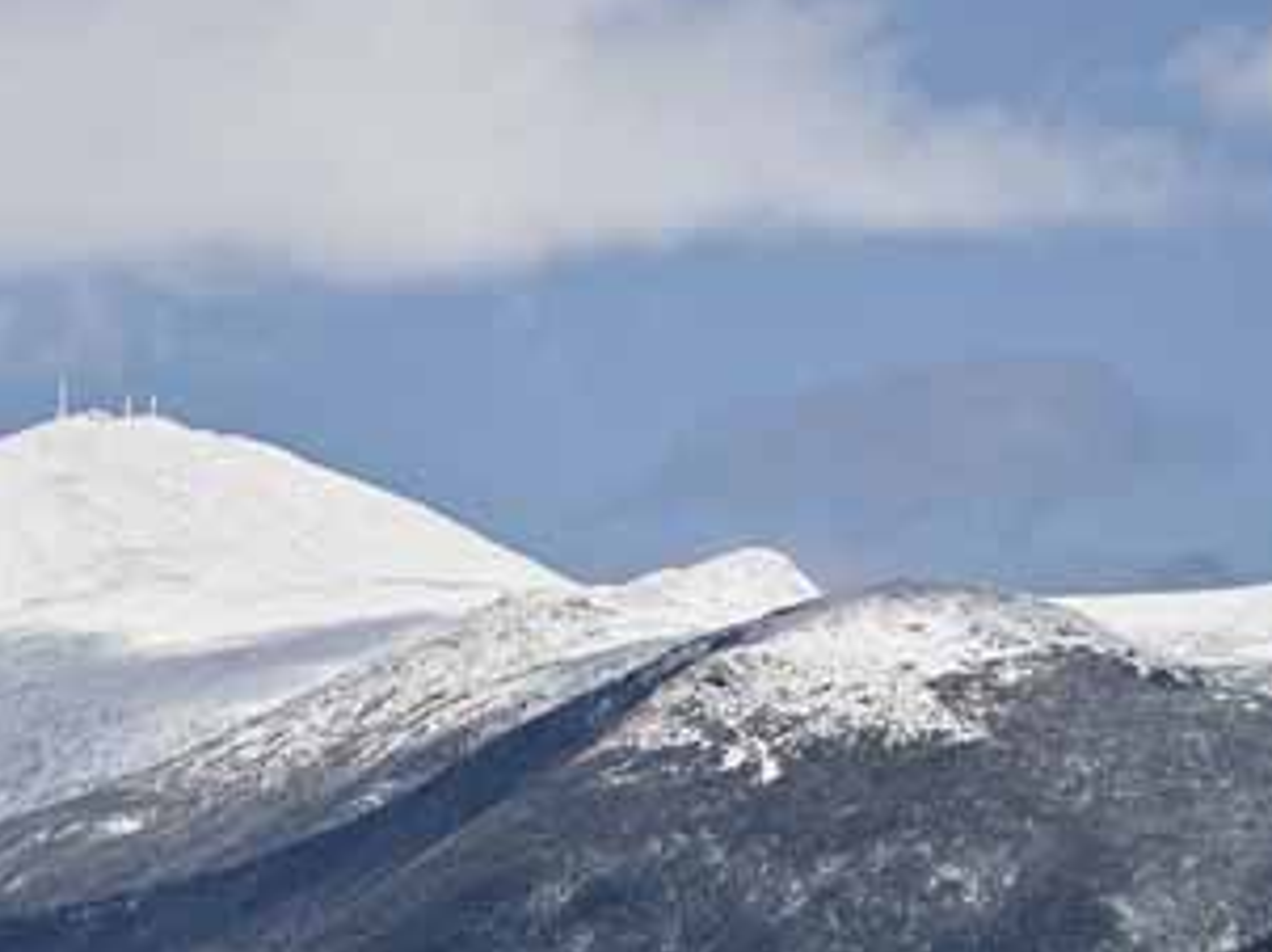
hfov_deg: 6.5
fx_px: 11235
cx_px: 122
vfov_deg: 4.9
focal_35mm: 306
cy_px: 611
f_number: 5.6
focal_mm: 120
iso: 100
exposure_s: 1/2000
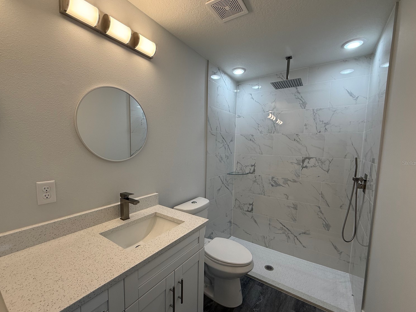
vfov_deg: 81.7
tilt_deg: -5.3
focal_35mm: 15
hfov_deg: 98.2
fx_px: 180
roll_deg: -1.2
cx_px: 206
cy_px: 163
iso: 80
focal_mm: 2.22
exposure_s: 1/120
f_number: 2.2
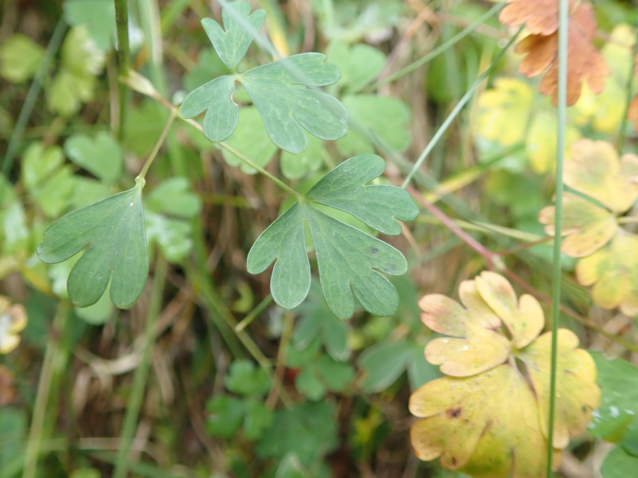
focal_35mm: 30
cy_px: 239
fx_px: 553
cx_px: 319
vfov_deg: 46.8
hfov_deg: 60.0
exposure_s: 1/125
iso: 125
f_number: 2.3
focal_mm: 5.5
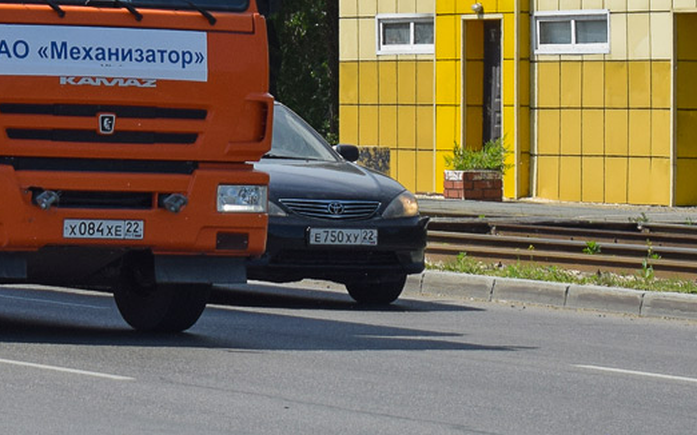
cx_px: -49
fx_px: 3669
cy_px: -76
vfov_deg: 6.7
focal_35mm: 193
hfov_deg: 10.7
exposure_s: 1/1000
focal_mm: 55
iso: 200
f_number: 5.6
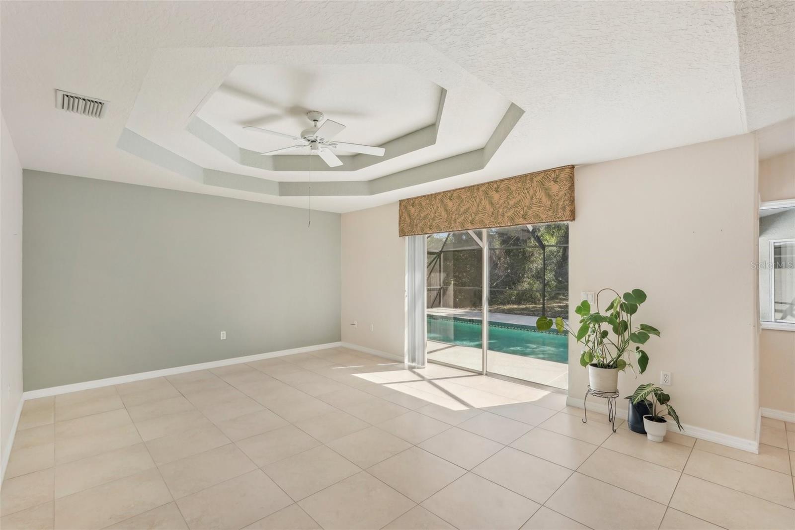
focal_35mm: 16
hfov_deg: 96.7
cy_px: 265
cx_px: 398
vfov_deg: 73.7
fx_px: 353
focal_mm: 16
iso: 400
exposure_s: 1/80
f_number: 8
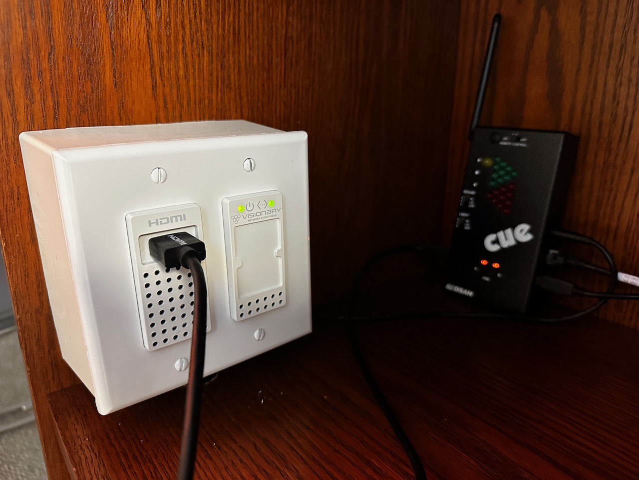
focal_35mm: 24
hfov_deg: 71.6
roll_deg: +0.4
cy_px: 240
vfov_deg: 56.8
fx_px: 443
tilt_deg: -16.7
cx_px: 320
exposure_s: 1/40
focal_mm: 6.86
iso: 800
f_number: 1.78
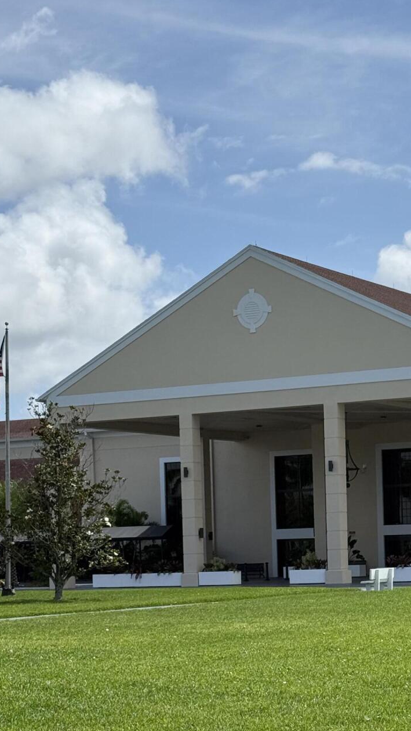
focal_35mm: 83
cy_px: 537
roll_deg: +1.8
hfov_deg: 14.5
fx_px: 1608
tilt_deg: +1.6
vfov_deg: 25.3
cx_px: 326
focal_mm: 6.76
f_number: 1.78
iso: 80
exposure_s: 1/7874
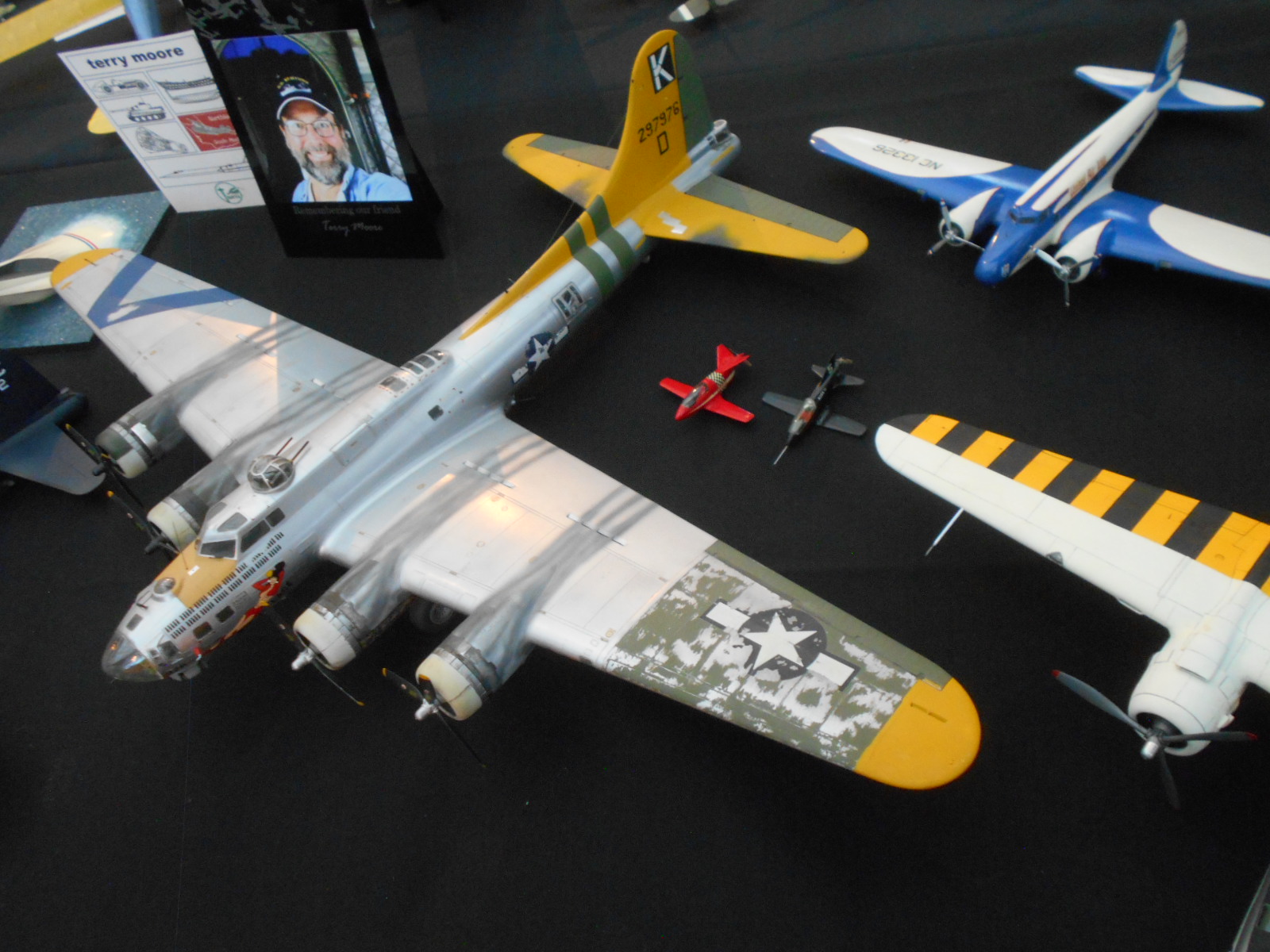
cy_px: 476
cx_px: 635
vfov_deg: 49.7
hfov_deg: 63.4
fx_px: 1027
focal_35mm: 28
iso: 400
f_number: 3.4
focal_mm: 5.1
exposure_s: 1/20
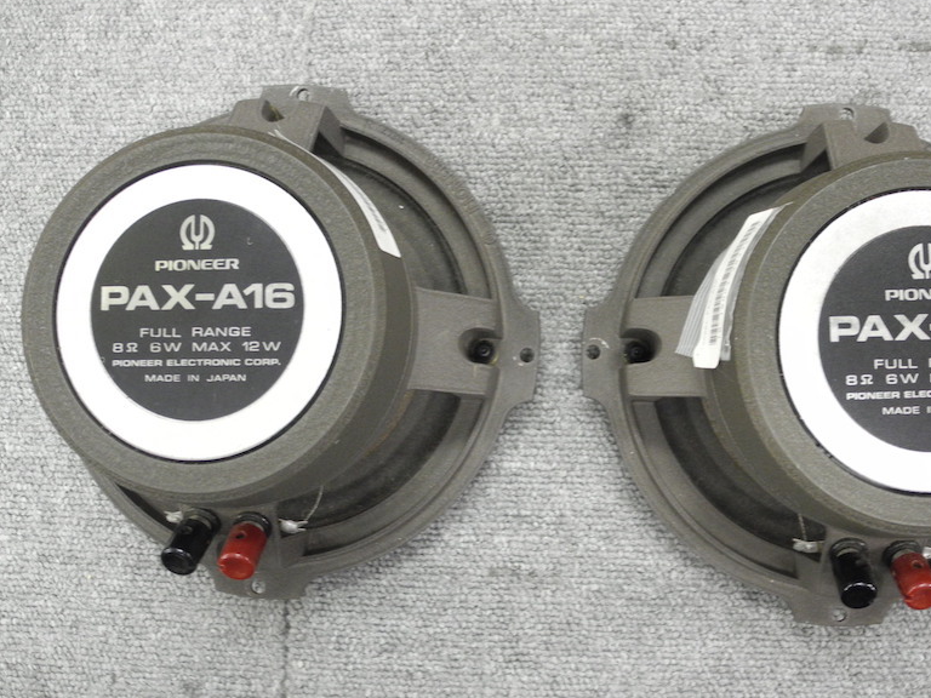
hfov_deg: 52.4
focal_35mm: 35
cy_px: 370
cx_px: 541
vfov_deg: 40.7
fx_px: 941
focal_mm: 6
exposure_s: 1/25.1
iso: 400
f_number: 2.8
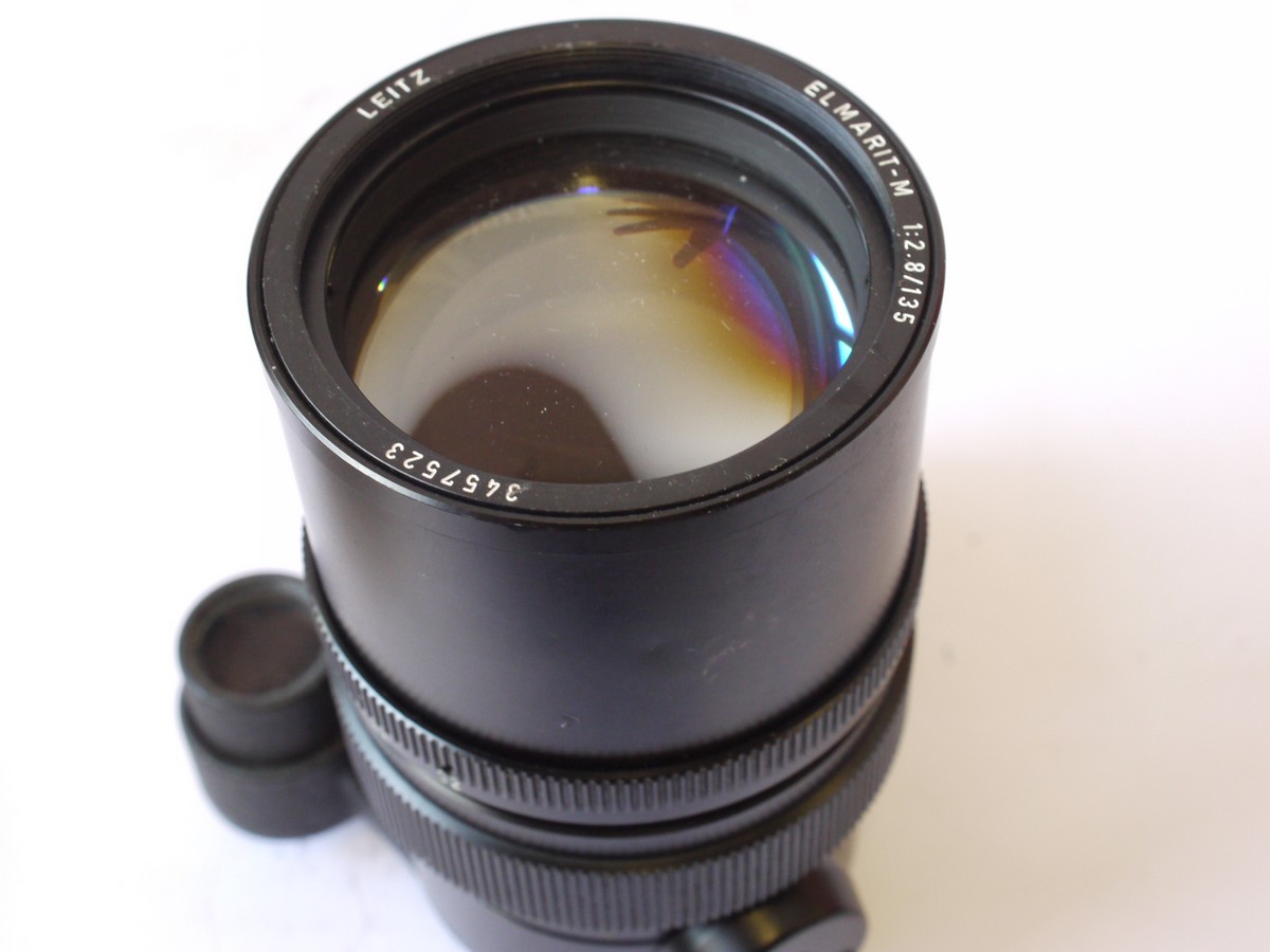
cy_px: 476
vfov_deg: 24.4
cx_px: 635
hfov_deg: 32.2
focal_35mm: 60
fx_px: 2201
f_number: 8
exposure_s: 1/30
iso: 800
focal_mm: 30
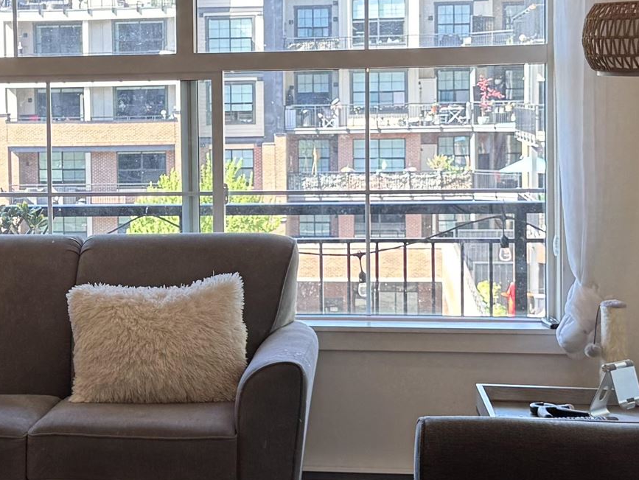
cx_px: 123
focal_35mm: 85
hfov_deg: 22.7
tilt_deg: -3.3
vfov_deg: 17.4
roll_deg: +0.9
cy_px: 195
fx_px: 1570
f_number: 1.78
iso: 80
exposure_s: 1/120
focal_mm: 6.76
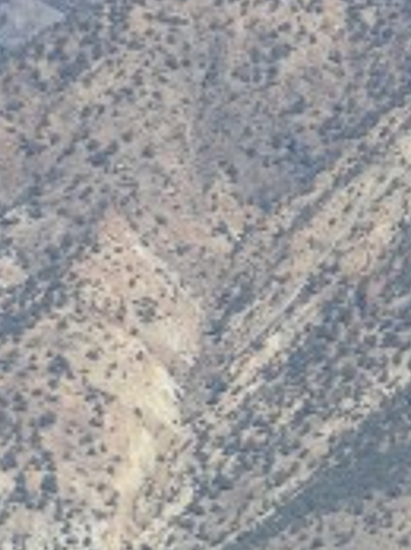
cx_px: 262
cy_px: 961
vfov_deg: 2.8
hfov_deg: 2.1
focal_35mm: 707
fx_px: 11220
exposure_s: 1/300
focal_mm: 41.1
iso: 50
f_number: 5.6
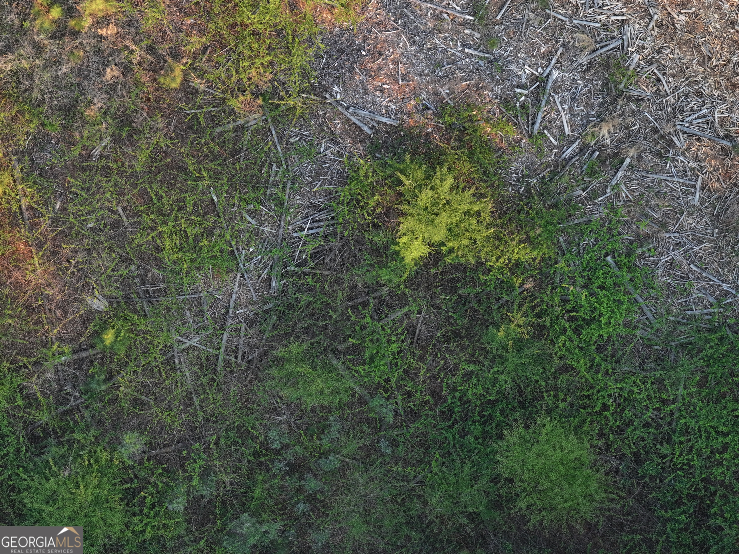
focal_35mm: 166
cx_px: 370
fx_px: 3544
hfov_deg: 11.9
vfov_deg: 8.9
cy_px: 277
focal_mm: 30.71
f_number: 3.4
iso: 100
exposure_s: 1/80
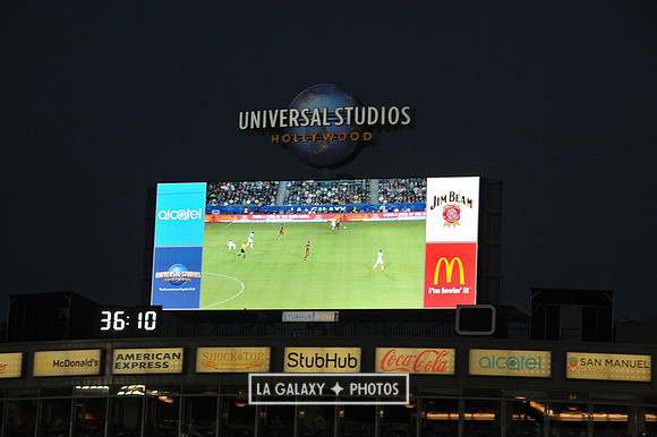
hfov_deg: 14.7
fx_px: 2553
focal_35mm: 140
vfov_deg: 9.8
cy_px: 218
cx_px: 328
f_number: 10
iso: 1250
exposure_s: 1/400
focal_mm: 140
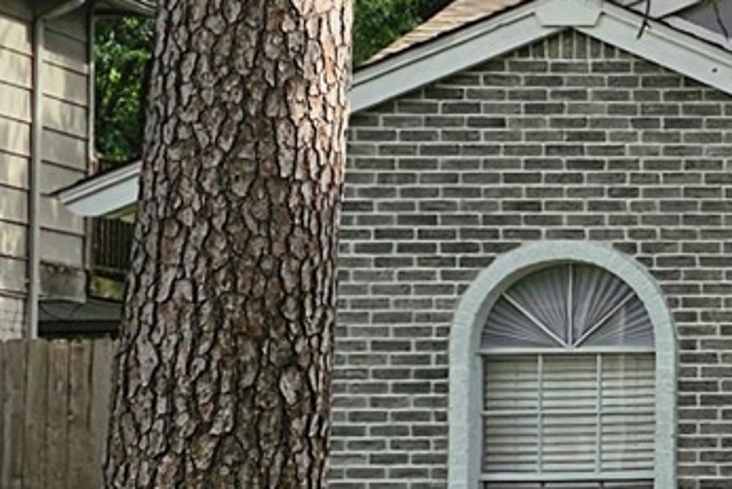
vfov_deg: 9.7
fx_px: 2869
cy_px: 278
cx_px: 1601
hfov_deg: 12.3
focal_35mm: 141
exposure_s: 1/396
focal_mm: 6.3
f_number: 1.7
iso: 10
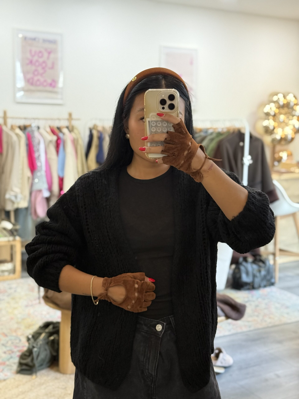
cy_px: 200
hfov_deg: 30.3
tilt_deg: -11.2
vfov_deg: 39.7
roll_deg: -1.3
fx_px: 553
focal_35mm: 48
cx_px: 150
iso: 500
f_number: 1.78
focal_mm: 6.76
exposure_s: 1/25
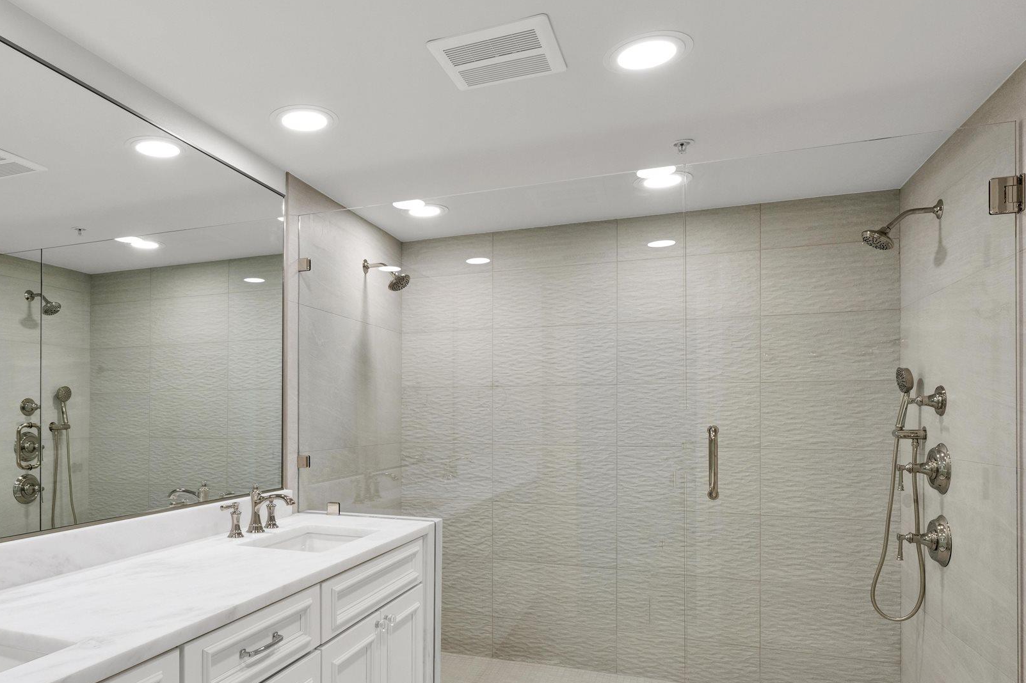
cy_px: 417
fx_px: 655
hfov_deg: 74.5
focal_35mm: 23
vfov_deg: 54.6
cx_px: 372
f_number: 11
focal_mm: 18
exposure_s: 1/25
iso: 500
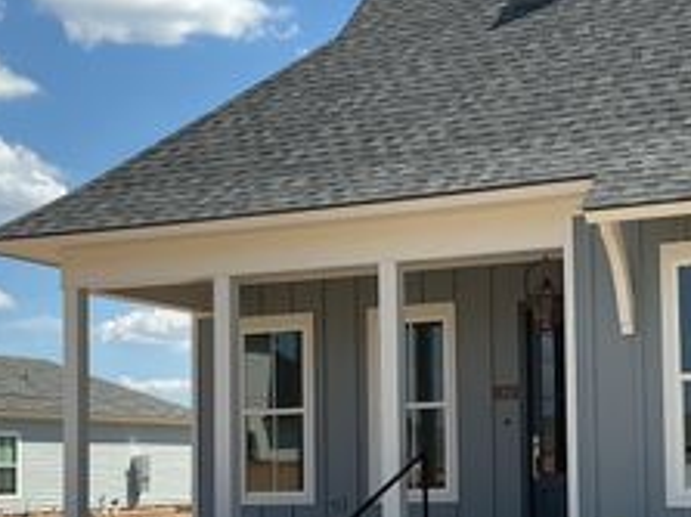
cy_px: 404
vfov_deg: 22.3
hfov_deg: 29.4
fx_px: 1297
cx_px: 508
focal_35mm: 65
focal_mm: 3
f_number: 1.8
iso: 25
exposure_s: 1/1912
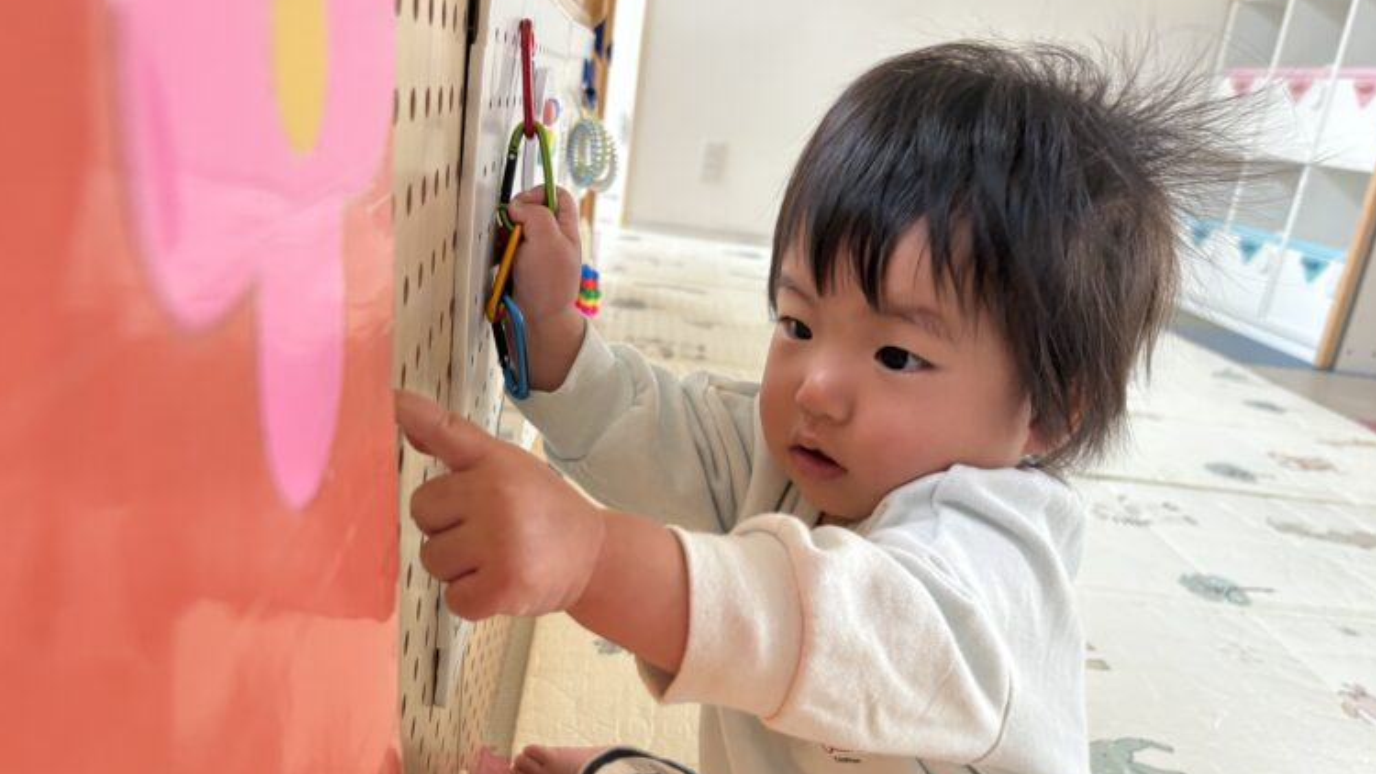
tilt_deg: -20.1
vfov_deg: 40.0
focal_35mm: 29
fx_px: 1058
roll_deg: -7.1
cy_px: 470
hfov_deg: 66.1
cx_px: 695
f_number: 1.6
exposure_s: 1/60
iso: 160
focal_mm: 5.96
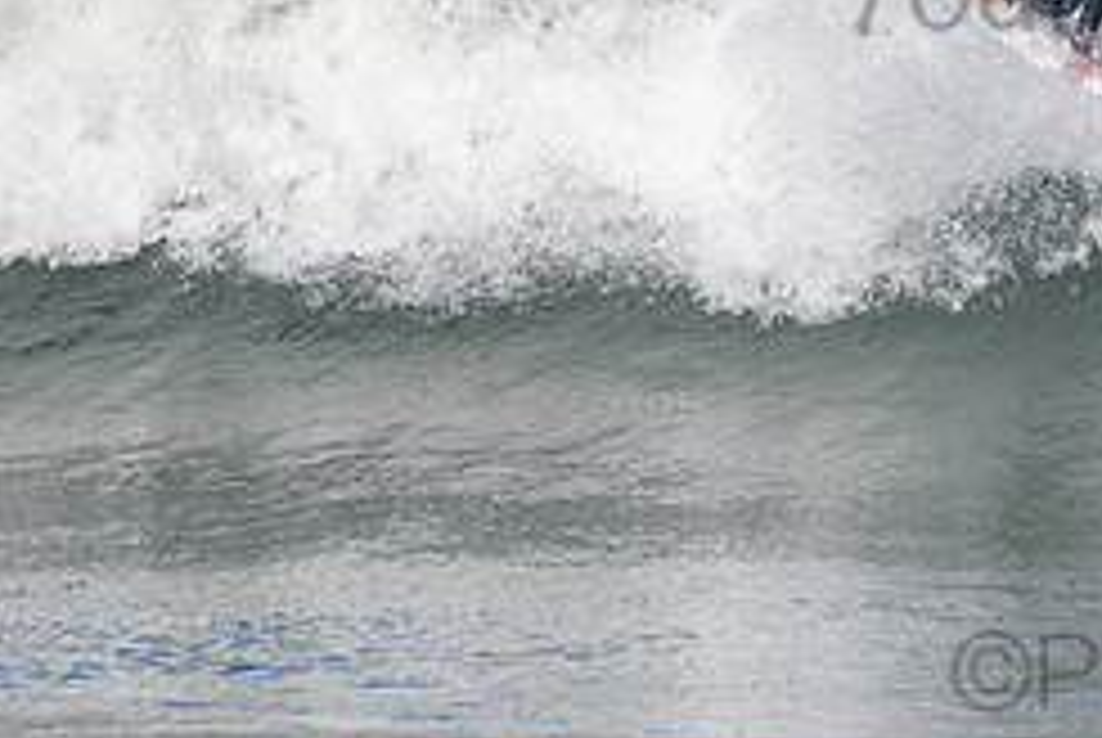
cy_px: -74
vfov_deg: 0.8
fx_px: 54399
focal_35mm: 1775
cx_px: 1300
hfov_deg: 1.2
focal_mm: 500
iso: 360
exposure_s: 1/2000
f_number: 5.6
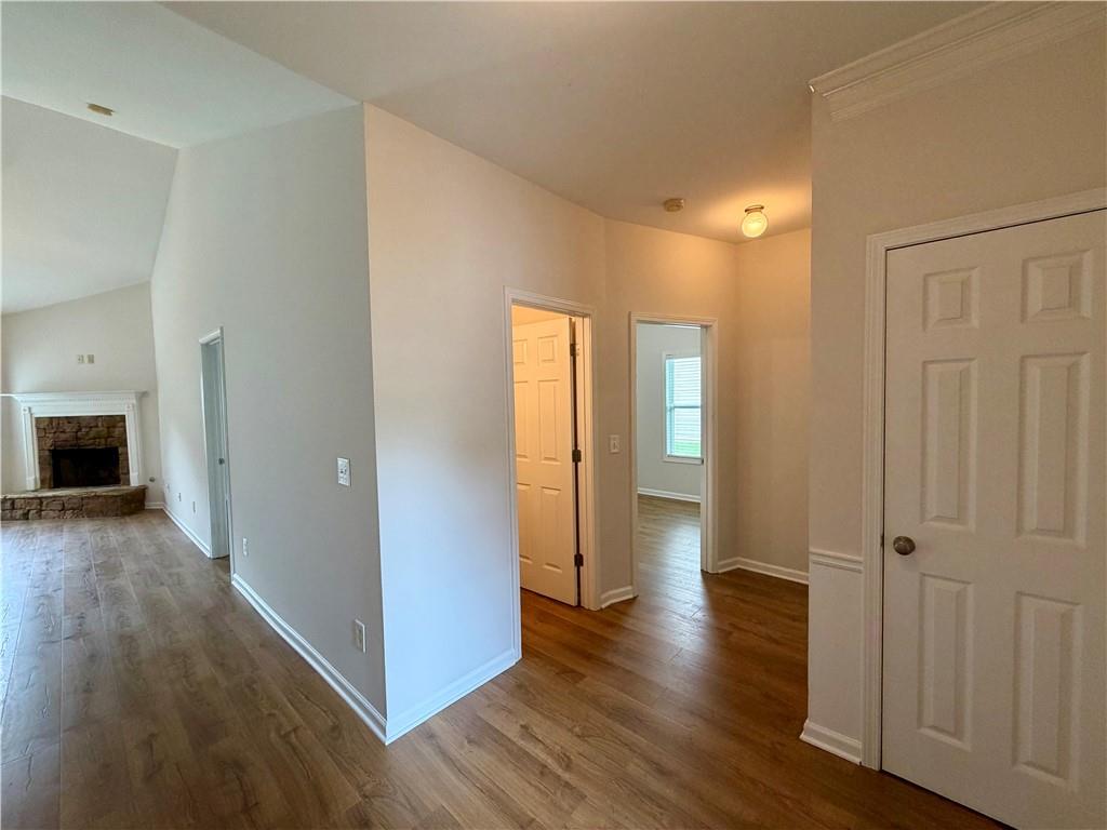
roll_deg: +1.3
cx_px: 554
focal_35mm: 14
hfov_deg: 102.1
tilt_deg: -2.0
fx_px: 448
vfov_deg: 85.7
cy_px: 415
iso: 200
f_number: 2.2
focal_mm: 2.22
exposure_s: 1/60
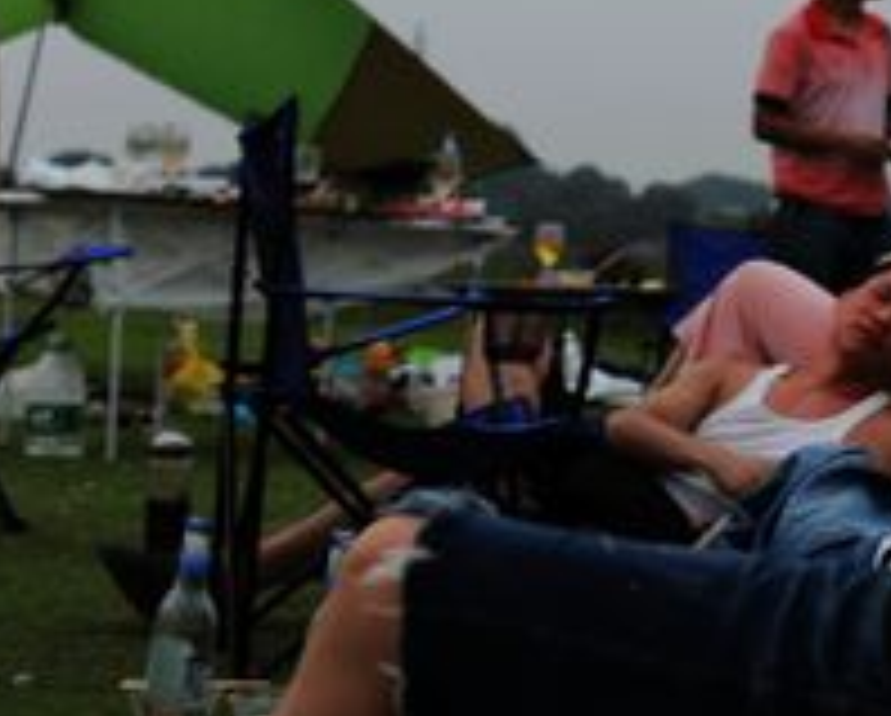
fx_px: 3037
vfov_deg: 13.4
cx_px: 792
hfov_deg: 16.5
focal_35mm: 115
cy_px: 214
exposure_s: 1/10
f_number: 3.2
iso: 200
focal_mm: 32
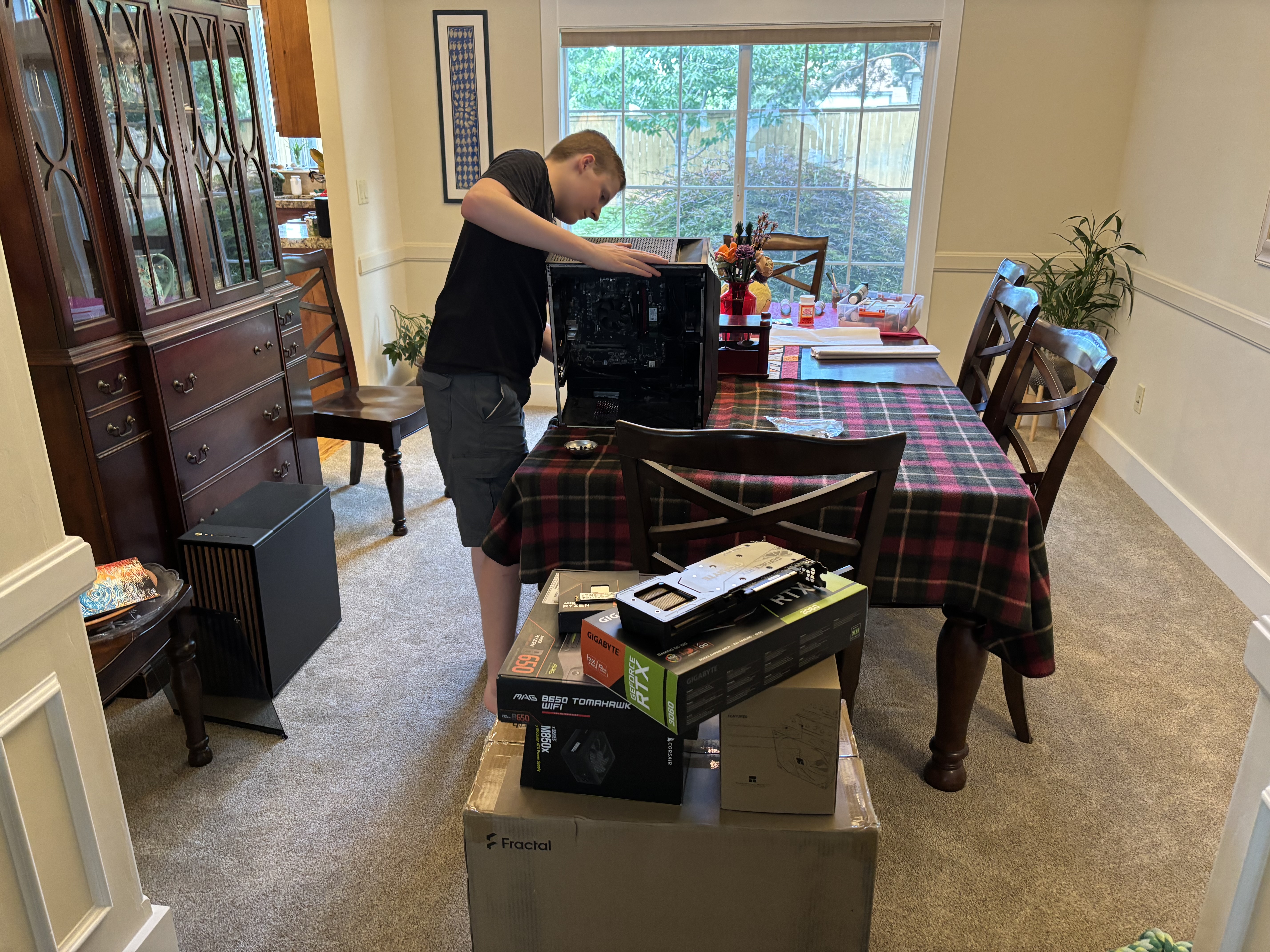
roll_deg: +0.2
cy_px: 476
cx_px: 635
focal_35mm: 26
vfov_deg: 53.1
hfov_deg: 67.3
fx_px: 954
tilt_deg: -20.3
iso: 250
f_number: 1.6
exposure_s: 1/60
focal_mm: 5.96
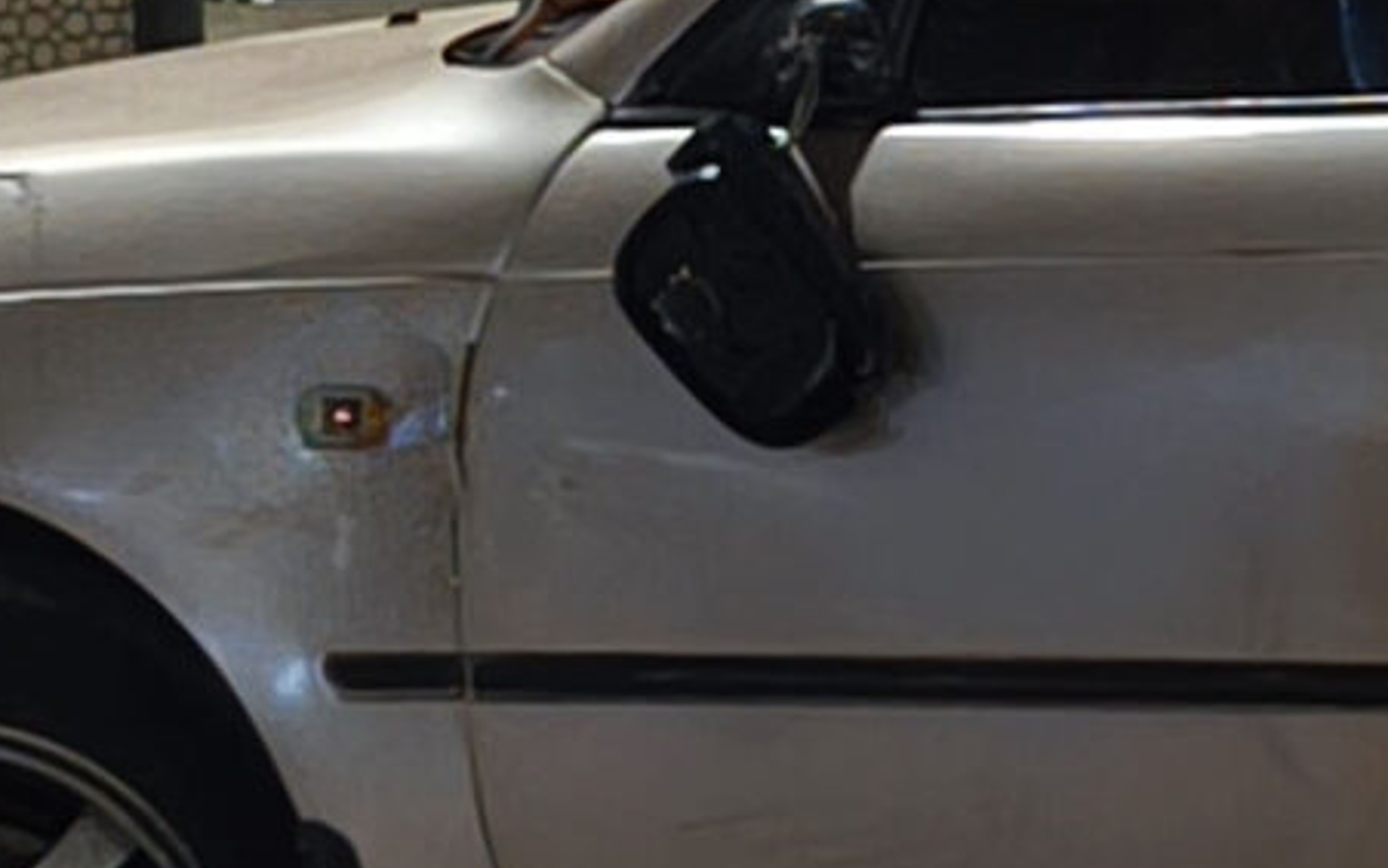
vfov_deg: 4.7
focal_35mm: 277
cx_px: 2370
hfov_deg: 7.4
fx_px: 10480
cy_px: 717
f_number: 1.6
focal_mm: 6.57
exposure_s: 1/25
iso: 1000
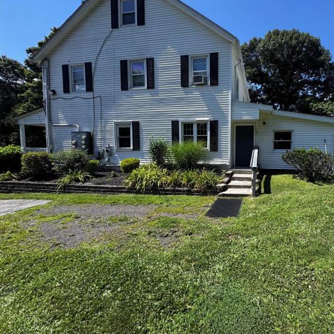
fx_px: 186
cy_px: 163
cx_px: 227
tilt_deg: -4.8
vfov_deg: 84.0
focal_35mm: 17
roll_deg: -1.0
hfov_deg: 80.7
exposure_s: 1/1020
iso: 50
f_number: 2.2
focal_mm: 2.22
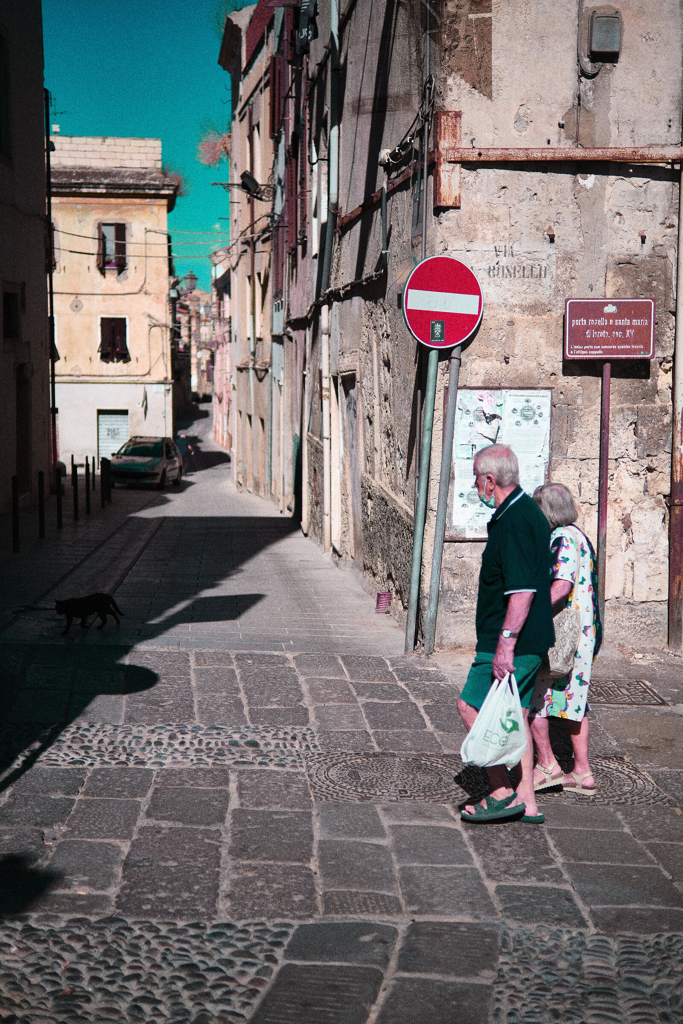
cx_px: 342
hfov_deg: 27.0
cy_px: 512
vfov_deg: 39.6
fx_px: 1423
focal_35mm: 50
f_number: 1.4
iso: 200
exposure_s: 1/14000
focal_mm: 33
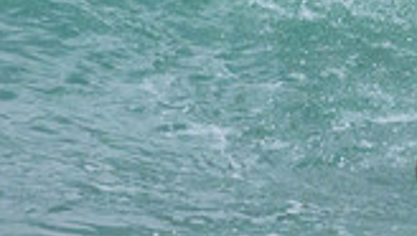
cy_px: -124
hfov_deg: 0.6
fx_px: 41114
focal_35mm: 3711
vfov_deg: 0.3
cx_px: 424
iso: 2800
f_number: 11
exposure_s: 1/1600
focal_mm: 800
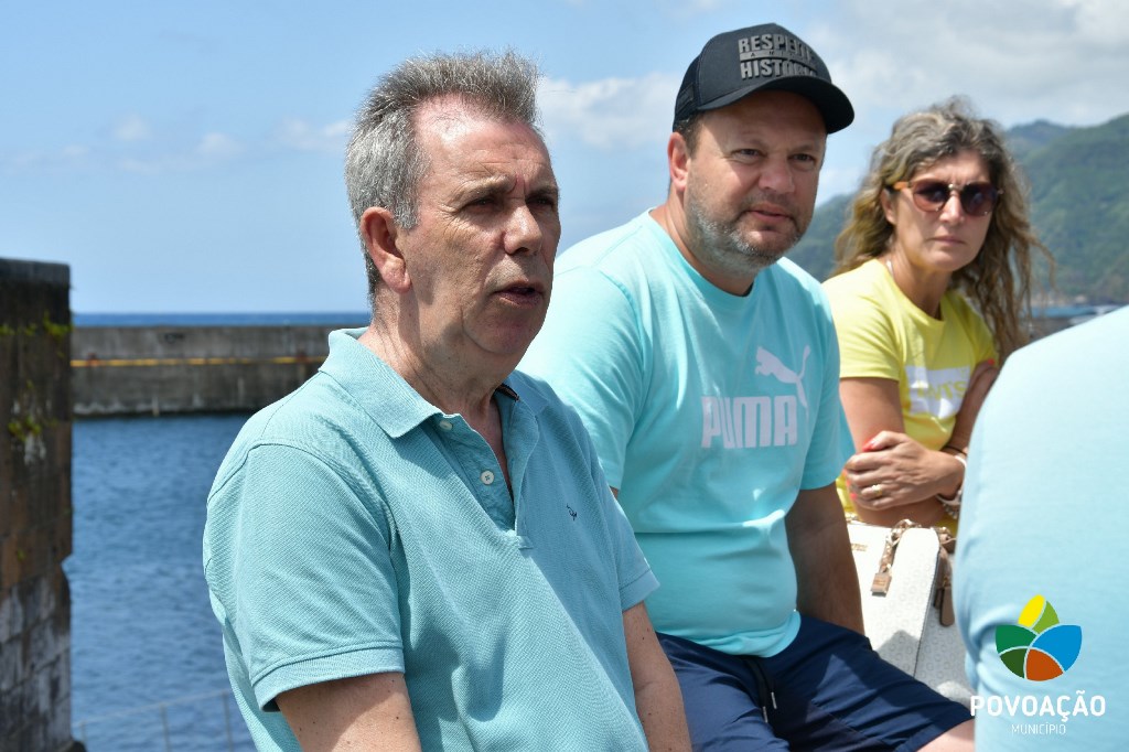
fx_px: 2257
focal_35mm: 72
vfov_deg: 18.9
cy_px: 376
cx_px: 564
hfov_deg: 28.1
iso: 110
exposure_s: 1/250
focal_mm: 48
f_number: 8
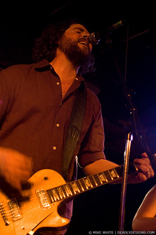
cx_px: 78
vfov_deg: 33.4
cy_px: 118
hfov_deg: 22.6
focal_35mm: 60
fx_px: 391
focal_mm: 40
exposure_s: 1/25
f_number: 2.8
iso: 800
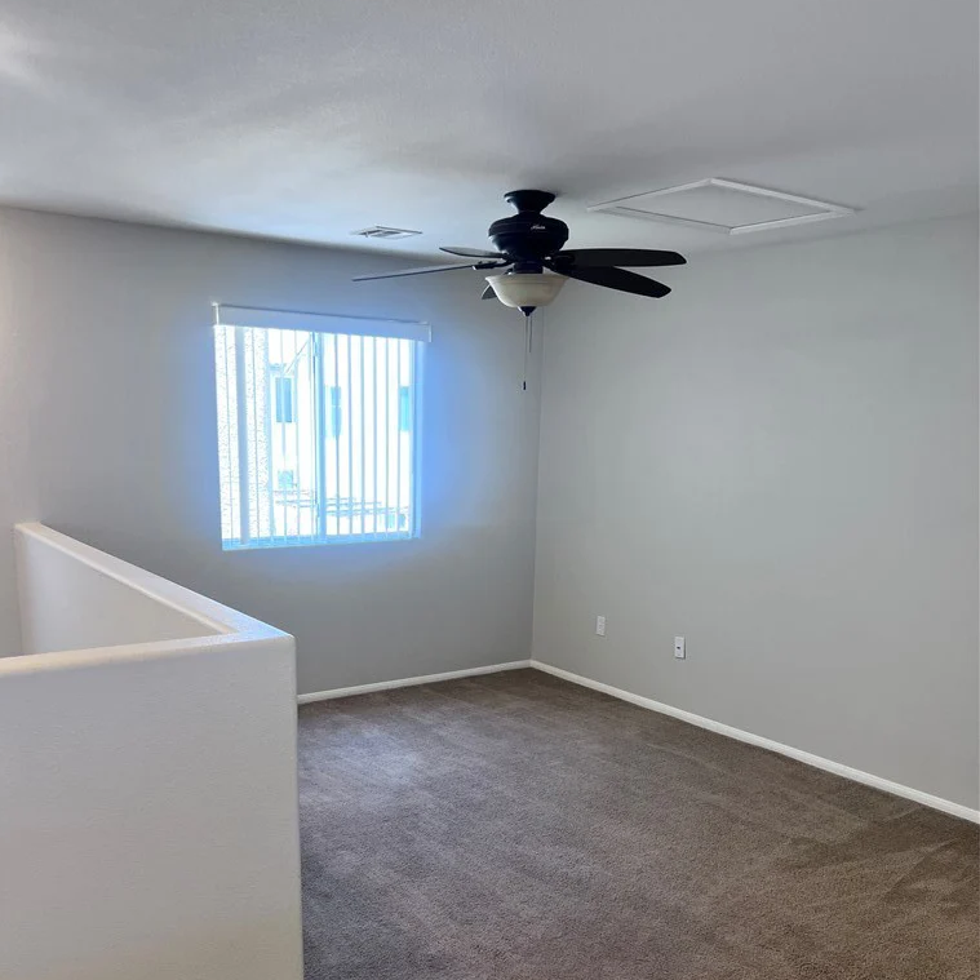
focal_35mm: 31
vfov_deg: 51.9
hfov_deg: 52.5
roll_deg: -1.1
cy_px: 621
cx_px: 485
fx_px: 993
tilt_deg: -12.4
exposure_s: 1/120
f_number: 1.5
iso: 100
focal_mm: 5.7
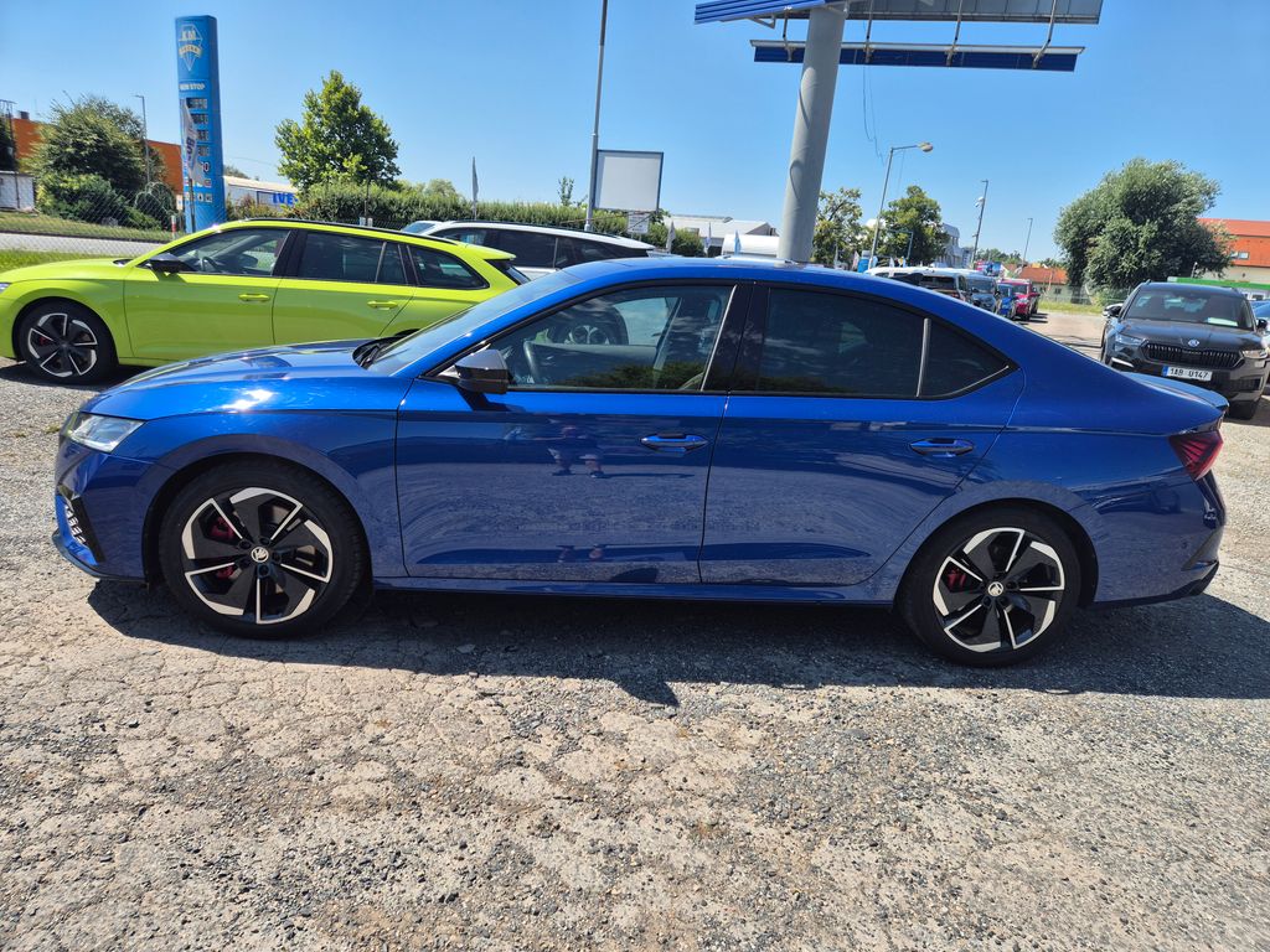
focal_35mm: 23
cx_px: 635
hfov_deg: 73.9
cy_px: 476
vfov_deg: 58.9
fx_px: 844
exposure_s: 1/1216
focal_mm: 5.4
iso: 25
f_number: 1.8
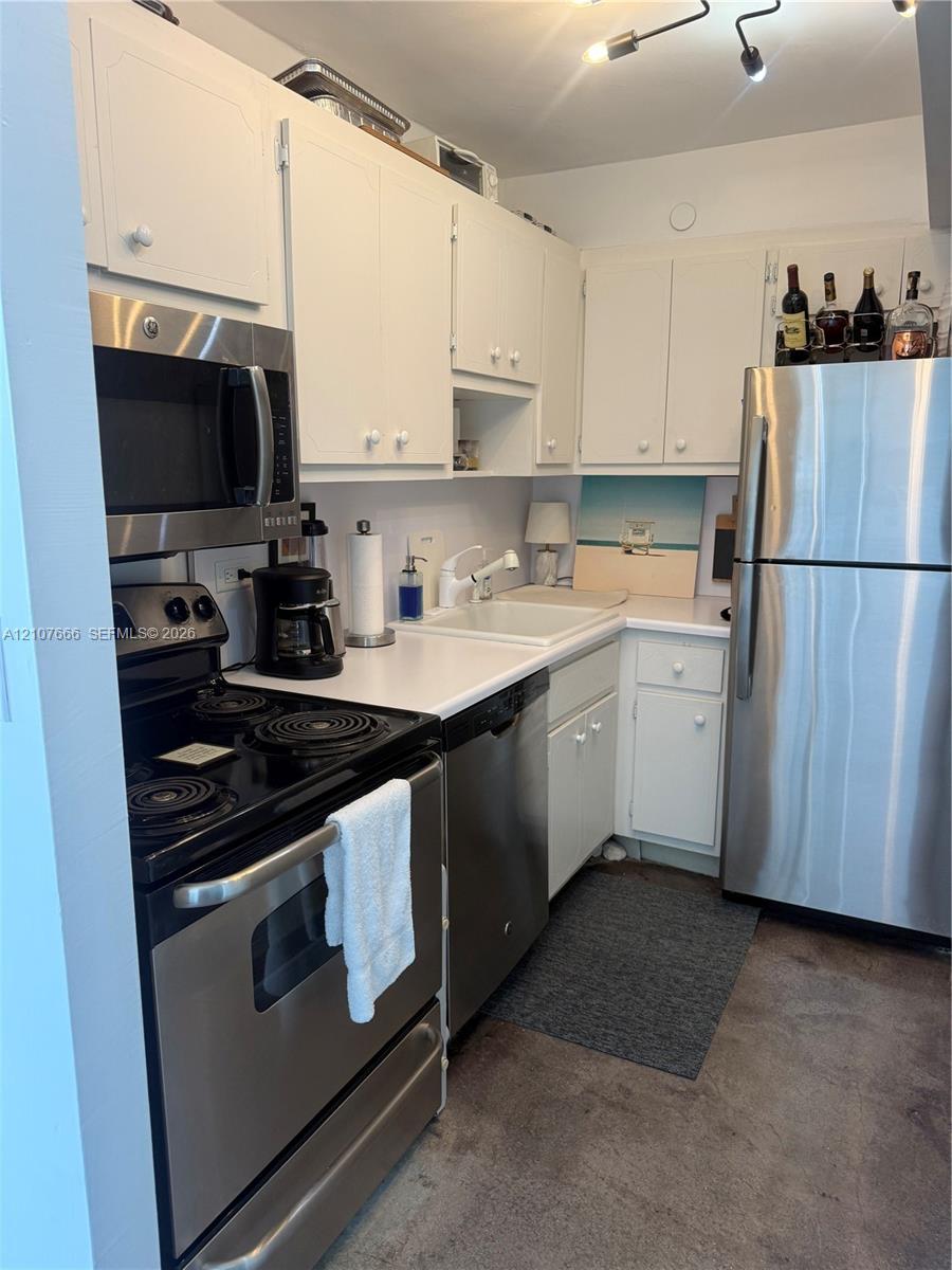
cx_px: 476
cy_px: 635
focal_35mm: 24
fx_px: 880
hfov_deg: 56.8
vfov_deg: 71.6
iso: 125
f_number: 1.78
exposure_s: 1/60
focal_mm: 6.76
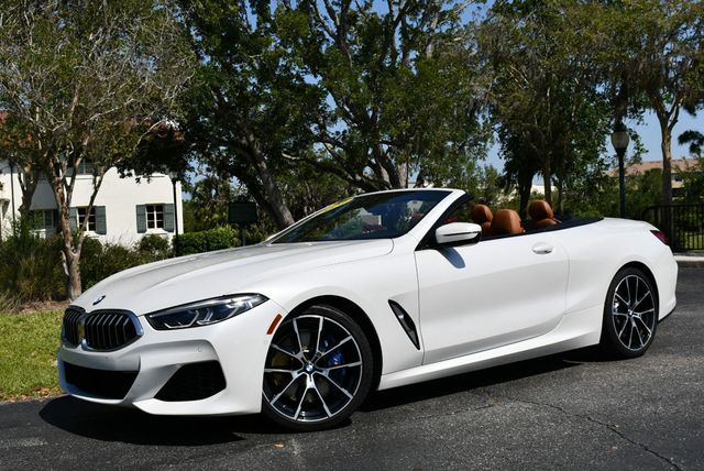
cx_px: 352
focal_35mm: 46
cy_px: 236
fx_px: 900
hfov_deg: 42.7
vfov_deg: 29.3
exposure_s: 1/400
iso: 100
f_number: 10
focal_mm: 23
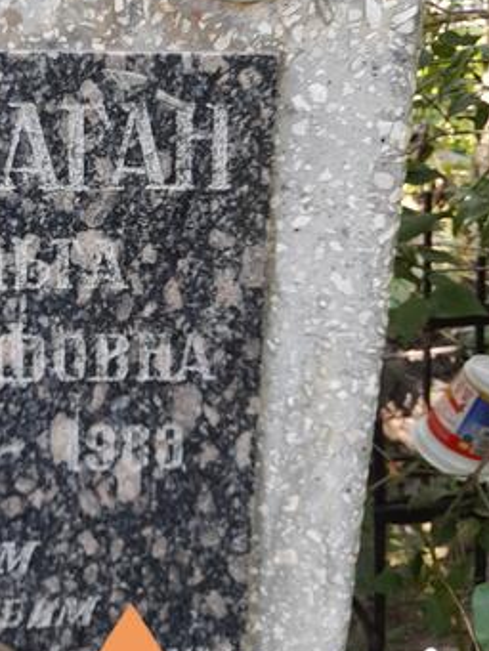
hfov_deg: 31.9
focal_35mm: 44
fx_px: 828
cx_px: 86
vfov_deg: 42.3
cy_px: 208
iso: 32
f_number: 2
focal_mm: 4.6
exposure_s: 1/50
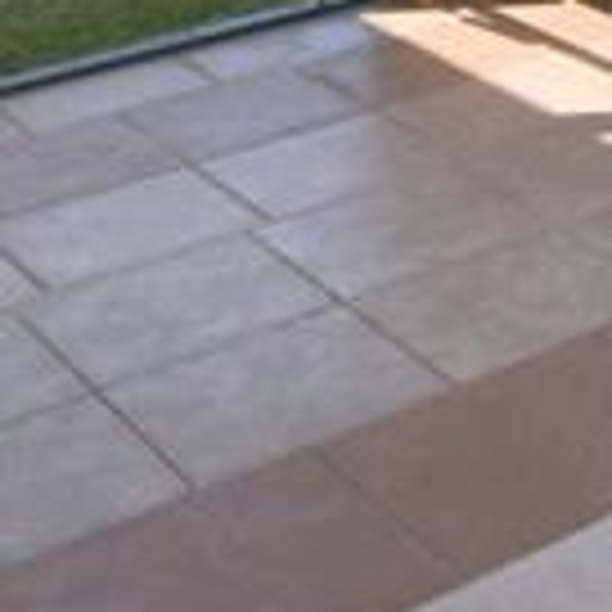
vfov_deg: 14.0
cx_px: 1188
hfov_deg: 15.0
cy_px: -756
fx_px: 1920
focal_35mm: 96
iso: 100
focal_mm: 10
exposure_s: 1/1000
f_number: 4.5
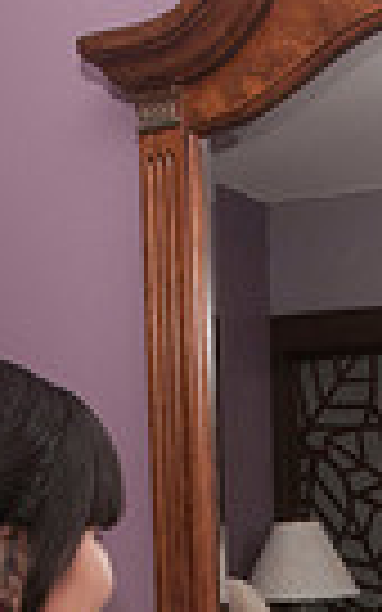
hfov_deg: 14.3
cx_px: 308
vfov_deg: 21.3
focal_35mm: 91
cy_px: 720
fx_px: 1516
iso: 400
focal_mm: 18
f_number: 11
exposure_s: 1/250
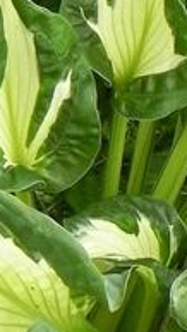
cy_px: -14
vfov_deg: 6.4
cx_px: -8
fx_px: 2970
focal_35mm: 338
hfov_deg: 3.6
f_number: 4.5
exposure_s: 1/160
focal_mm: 13.4
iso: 160
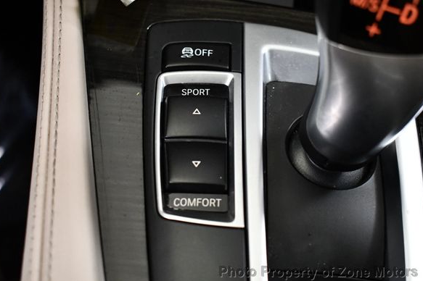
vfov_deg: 24.2
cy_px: 131
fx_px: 658
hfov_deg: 35.7
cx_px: 210
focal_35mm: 56
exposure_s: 1/60
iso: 3200
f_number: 4.5
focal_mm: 34
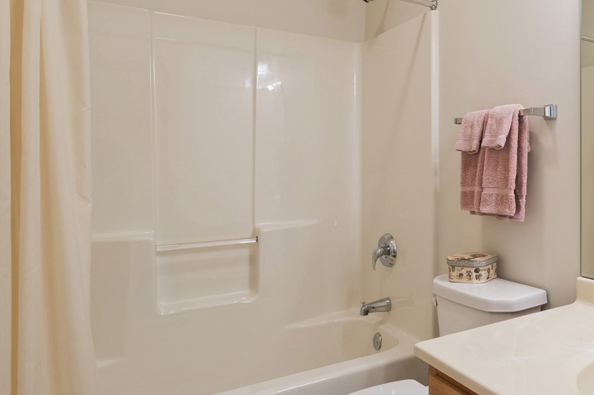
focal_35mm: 30
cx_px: 528
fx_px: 495
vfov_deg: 43.5
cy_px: 168
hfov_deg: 54.4
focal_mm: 16
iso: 400
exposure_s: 1/20
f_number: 8
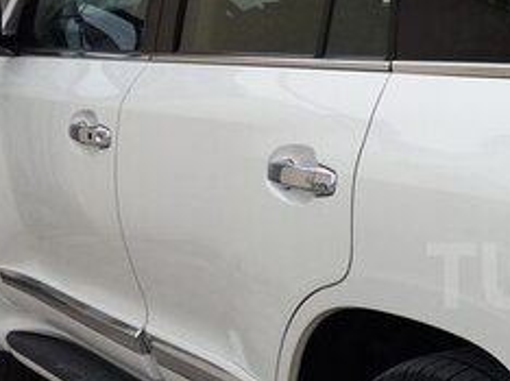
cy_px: 275
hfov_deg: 22.3
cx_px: 649
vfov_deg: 18.5
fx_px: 1163
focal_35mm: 79
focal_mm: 3.7
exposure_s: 1/715
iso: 64
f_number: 1.9
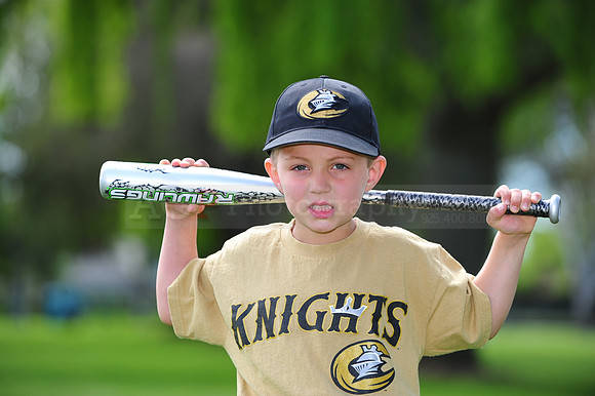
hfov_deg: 12.5
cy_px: 198
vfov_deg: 8.3
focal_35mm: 165
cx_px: 298
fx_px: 2725
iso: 200
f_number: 4.5
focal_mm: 165
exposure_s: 1/500
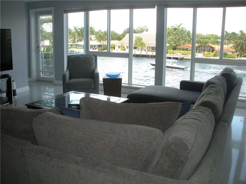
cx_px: 123
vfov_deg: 39.7
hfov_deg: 51.4
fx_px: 256
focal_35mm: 36
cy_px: 92
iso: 88
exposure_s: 1/123
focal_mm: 6.3
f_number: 3.5
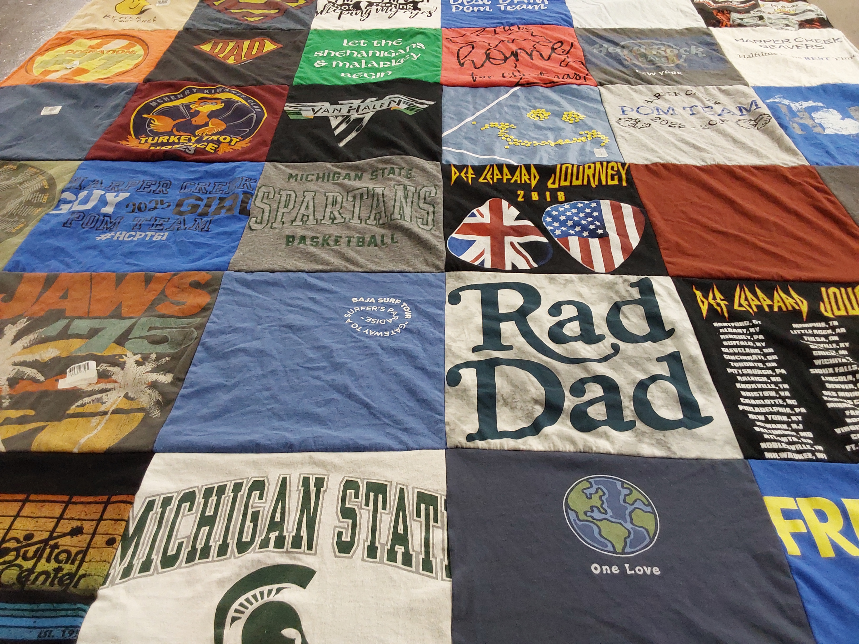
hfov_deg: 63.4
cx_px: 430
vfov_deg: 49.7
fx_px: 695
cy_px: 322
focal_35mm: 28
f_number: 1.9
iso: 160
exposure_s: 1/60
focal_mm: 2.91
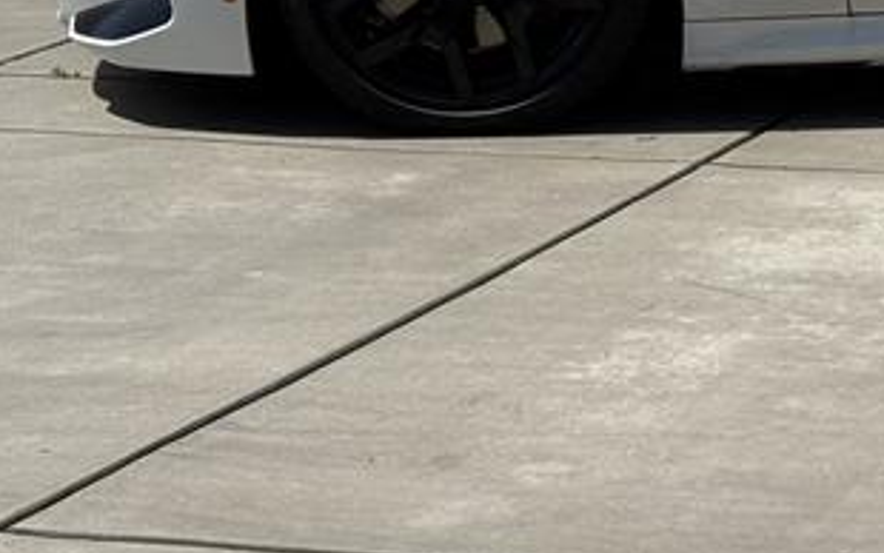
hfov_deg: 12.0
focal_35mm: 168
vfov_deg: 7.7
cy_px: -160
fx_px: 4049
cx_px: 1266
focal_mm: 6.76
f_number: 1.78
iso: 64
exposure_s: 1/7874
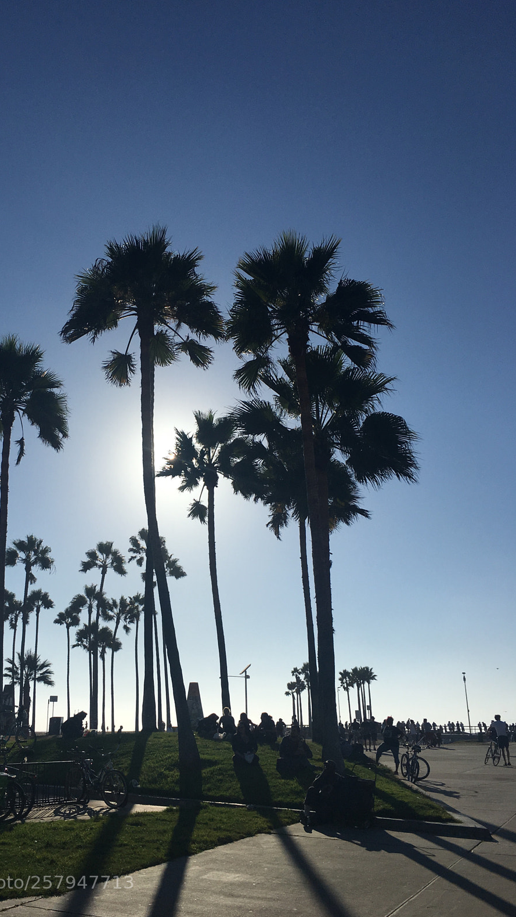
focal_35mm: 32
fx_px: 778
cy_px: 464
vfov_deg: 61.0
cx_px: 178
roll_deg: +0.8
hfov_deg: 36.4
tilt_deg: +18.9
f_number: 2.2
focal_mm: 4.15
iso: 25
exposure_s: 1/6993
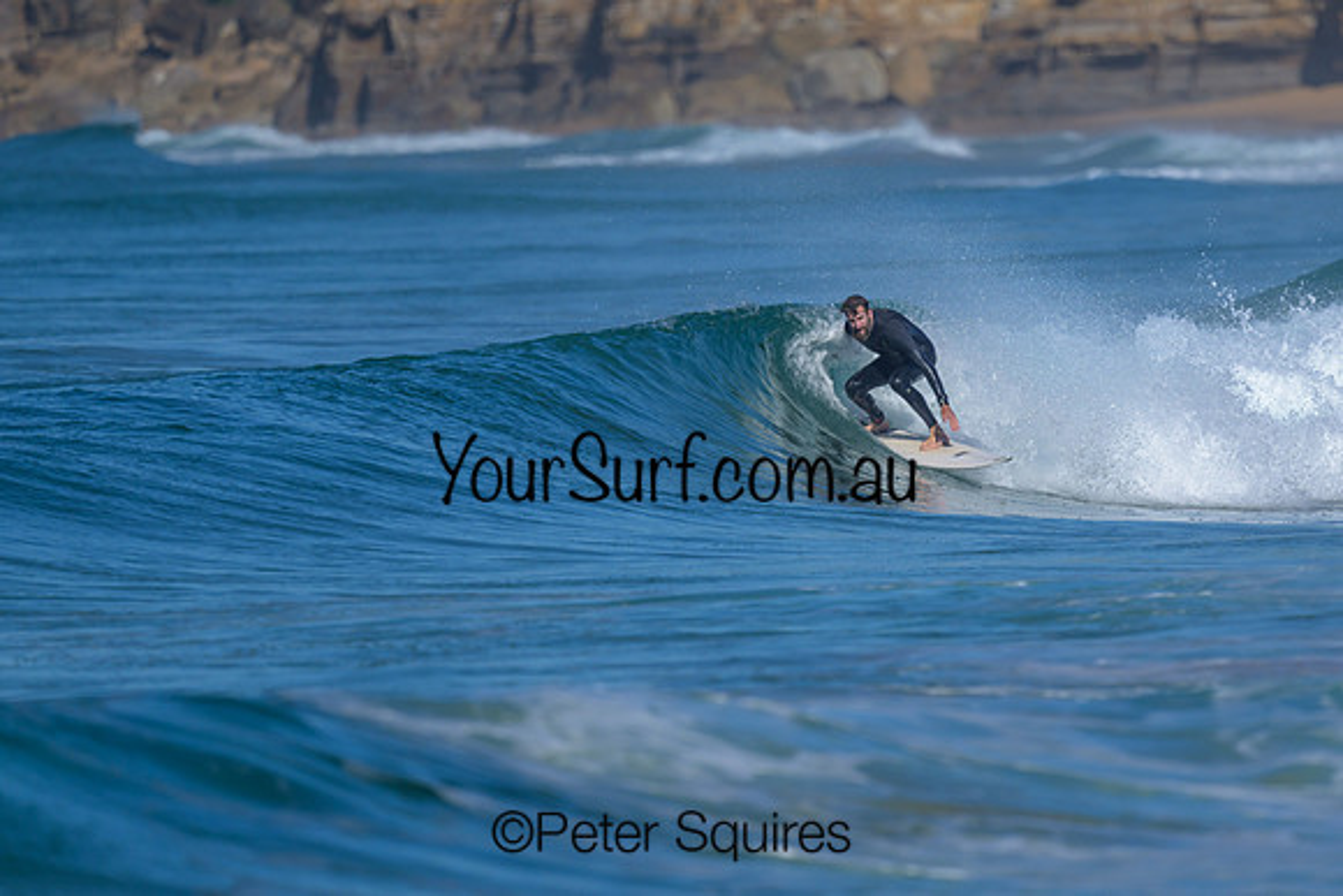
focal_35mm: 1101
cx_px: 843
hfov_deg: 1.9
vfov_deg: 1.3
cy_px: 294
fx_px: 41063
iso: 180
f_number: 6.3
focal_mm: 800
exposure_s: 1/2000
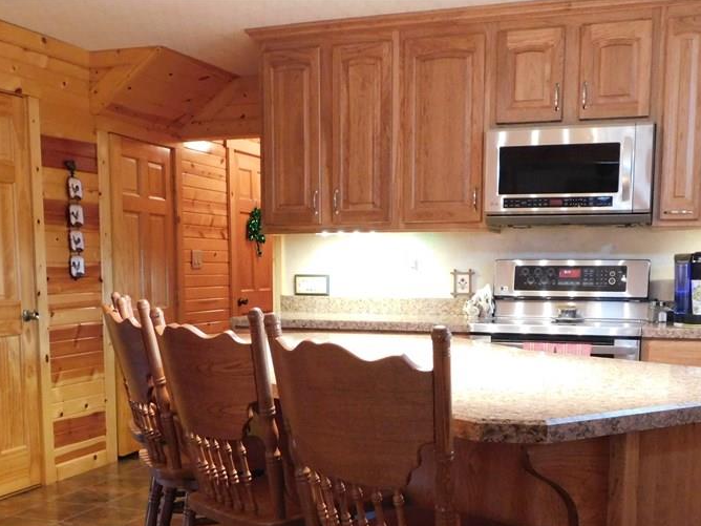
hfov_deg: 41.2
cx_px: 349
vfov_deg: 30.9
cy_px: 401
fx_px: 932
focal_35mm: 46
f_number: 3.2
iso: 640
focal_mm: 5.3
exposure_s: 1/8
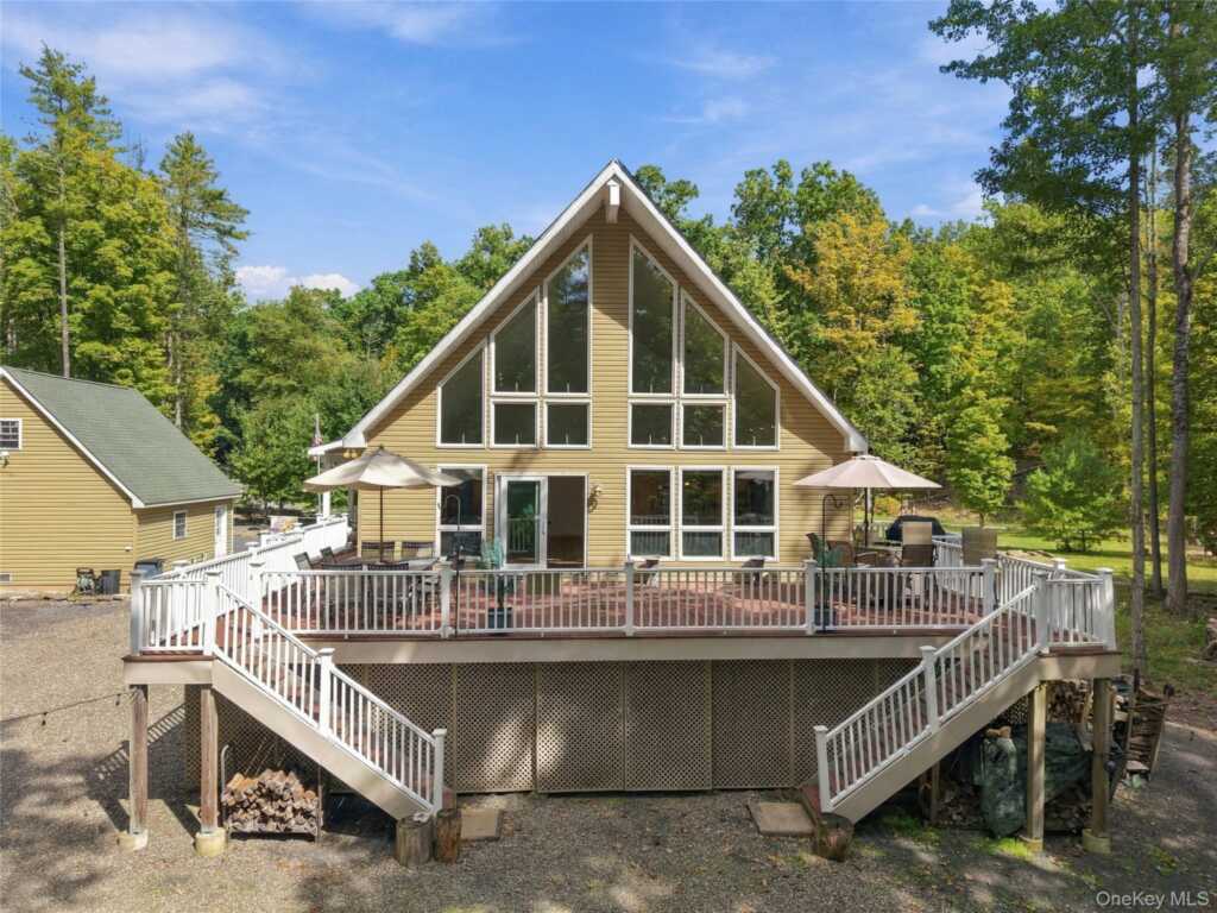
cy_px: 456
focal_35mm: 24
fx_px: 844
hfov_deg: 71.6
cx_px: 608
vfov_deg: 56.8
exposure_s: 1/4000
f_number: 1.8
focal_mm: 8.7
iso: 240
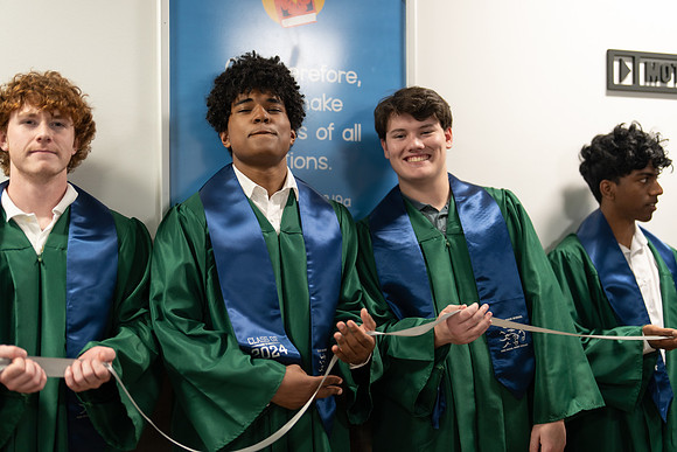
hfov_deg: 39.6
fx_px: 940
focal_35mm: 50
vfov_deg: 27.0
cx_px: 338
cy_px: 226
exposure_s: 1/320
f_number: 1.2
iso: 500
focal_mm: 50
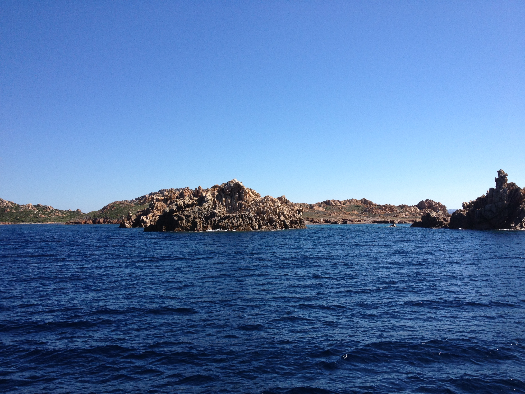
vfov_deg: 40.7
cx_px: 262
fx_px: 531
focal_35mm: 35
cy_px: 197
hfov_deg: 52.6
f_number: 2.4
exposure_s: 1/1842
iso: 64
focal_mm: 4.28
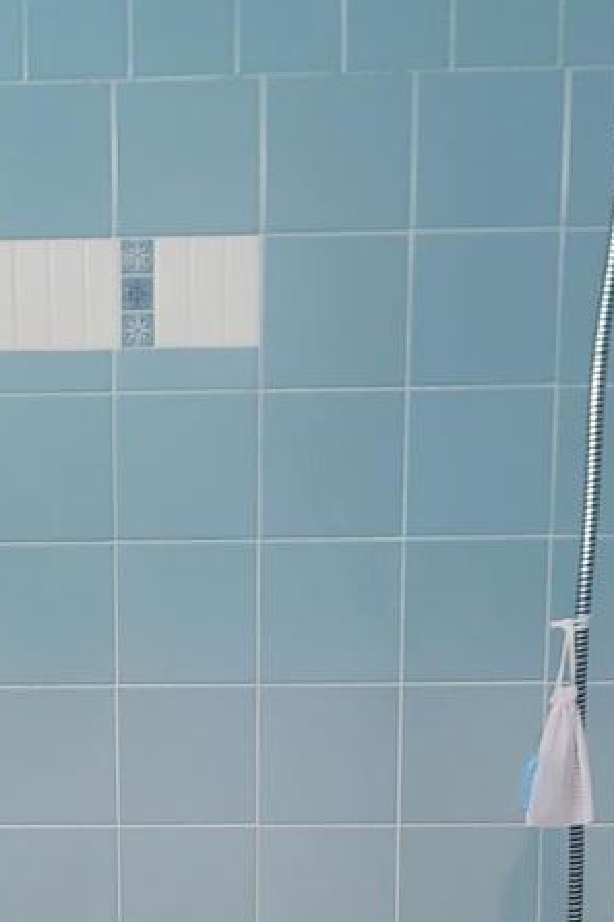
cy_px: 916
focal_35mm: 86
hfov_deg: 15.8
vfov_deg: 22.7
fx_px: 2202
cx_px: 176
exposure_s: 1/40
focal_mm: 6.7
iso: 500
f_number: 1.8
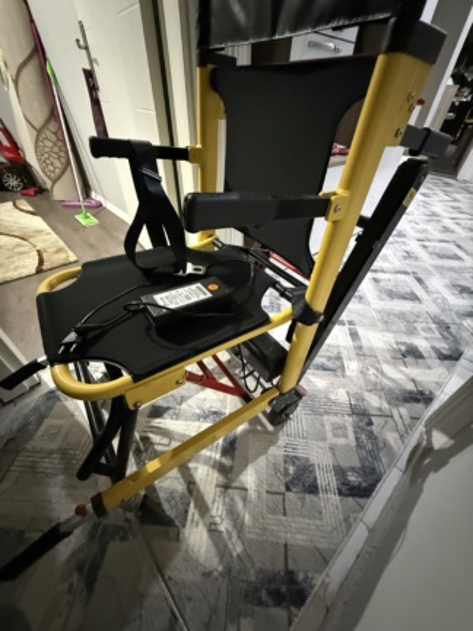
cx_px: 236
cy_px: 316
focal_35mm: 14
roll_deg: -2.0
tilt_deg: -40.2
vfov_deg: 102.1
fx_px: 255
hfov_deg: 85.7
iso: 1250
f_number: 2.2
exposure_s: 1/25
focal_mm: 2.22
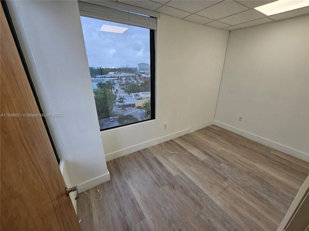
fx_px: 116
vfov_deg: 89.9
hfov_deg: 106.2
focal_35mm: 13
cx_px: 154
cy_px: 116
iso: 50
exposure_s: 1/120
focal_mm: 2.2
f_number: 2.2
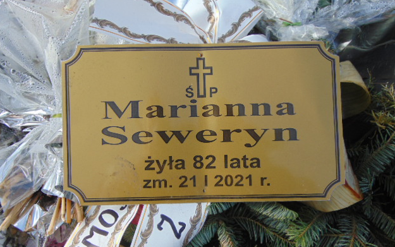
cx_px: 193
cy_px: 131
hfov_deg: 51.5
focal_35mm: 38
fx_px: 409
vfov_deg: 33.6
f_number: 3.2
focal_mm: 6.3
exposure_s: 1/500
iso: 80
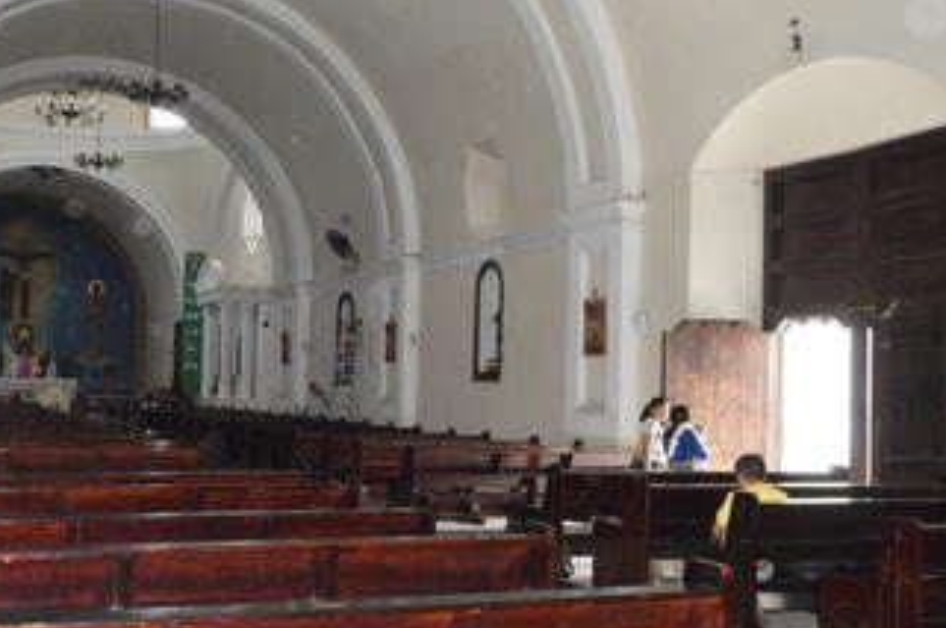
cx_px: 321
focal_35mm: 42
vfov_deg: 31.8
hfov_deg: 45.8
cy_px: 345
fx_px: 1102
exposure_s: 1/125
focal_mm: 18
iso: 3200
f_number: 8
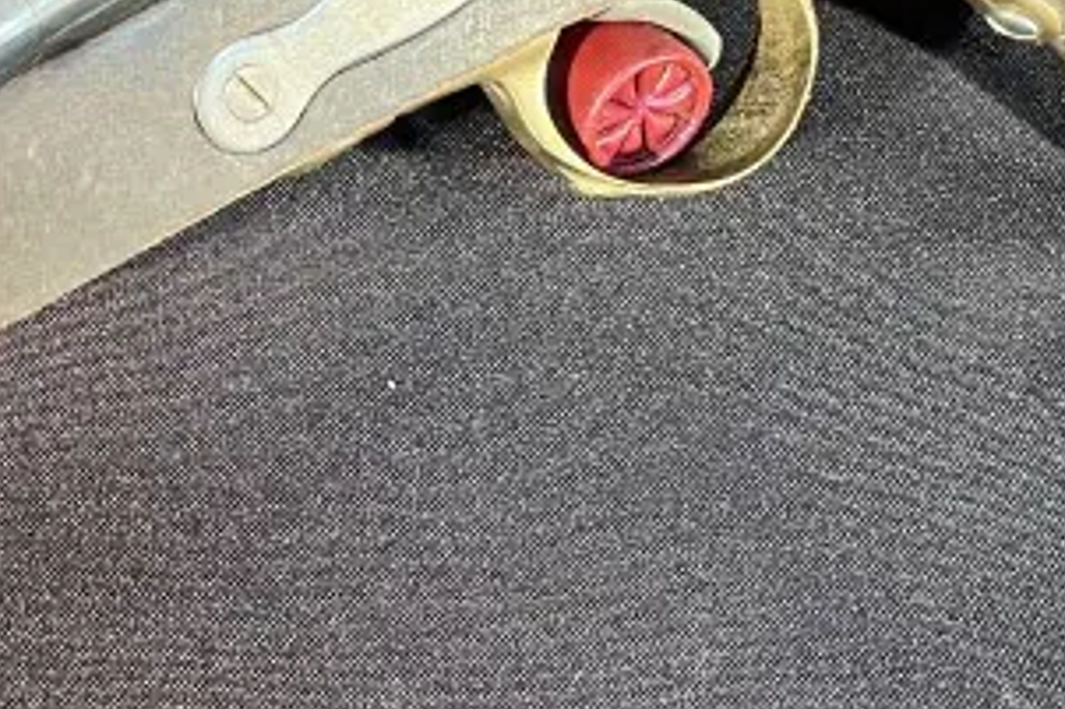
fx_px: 2543
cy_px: 92
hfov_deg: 22.5
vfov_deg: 15.7
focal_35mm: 86
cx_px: -71
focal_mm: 5.7
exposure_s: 1/60
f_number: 1.5
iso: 160
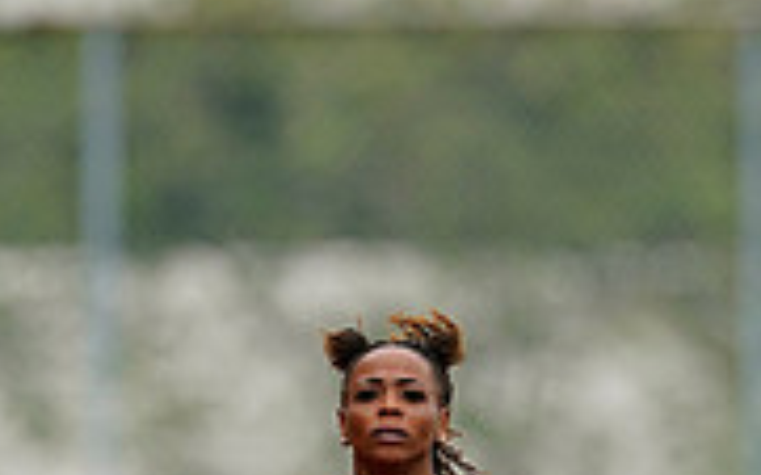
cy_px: 780
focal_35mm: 1964
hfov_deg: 1.1
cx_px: 500
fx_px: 40720
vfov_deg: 0.7
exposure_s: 1/640
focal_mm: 600
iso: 500
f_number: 5
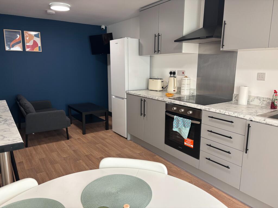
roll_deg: +0.2
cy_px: 104
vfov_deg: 53.1
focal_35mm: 26
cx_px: 139
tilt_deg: -10.6
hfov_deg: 67.3
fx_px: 209
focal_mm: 5.96
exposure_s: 1/100
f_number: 1.6
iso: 125
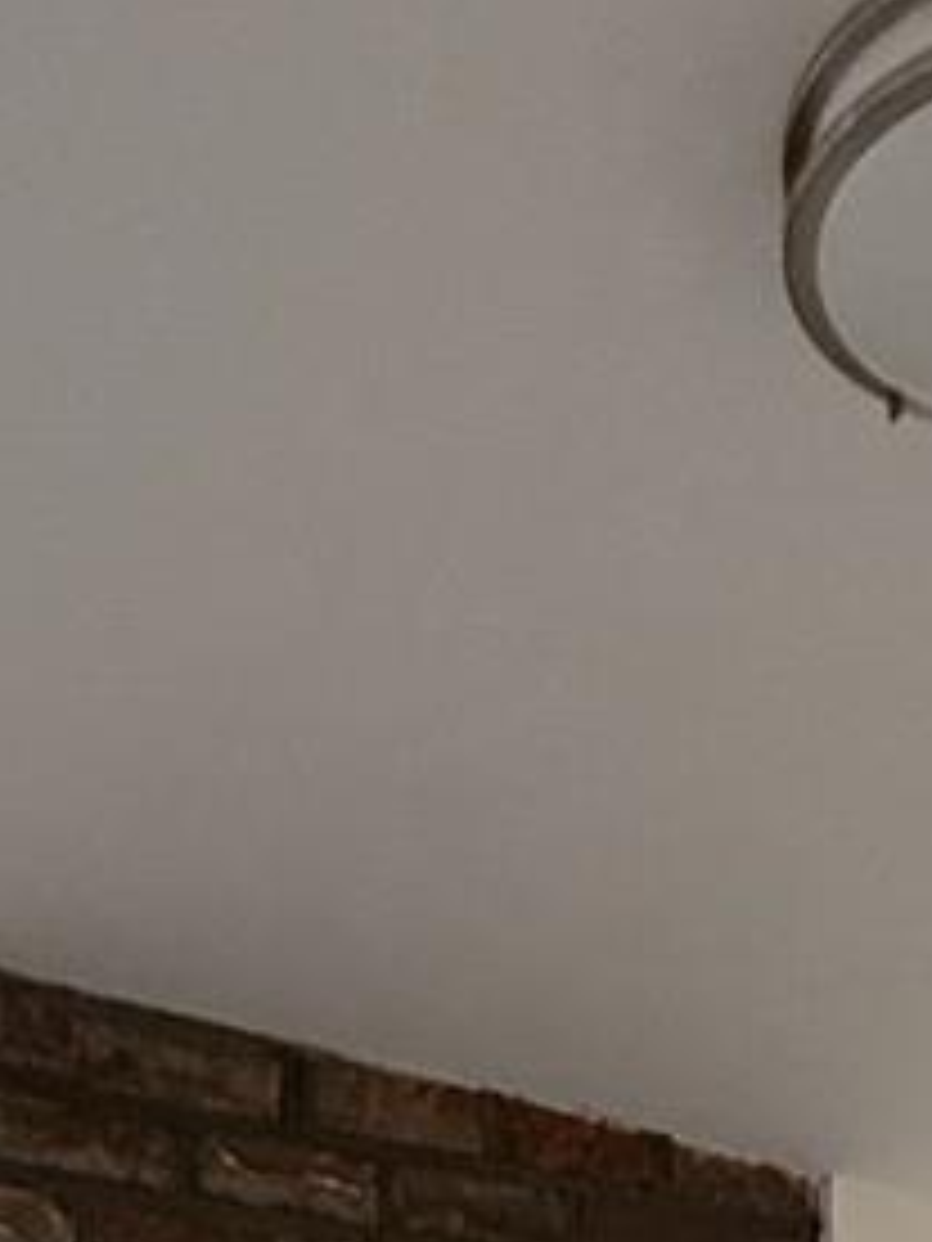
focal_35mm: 78
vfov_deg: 14.5
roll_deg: +0.9
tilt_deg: -15.8
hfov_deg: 18.7
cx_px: 788
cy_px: 3078
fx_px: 2800
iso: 320
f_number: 2.2
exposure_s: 1/120
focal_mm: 2.22
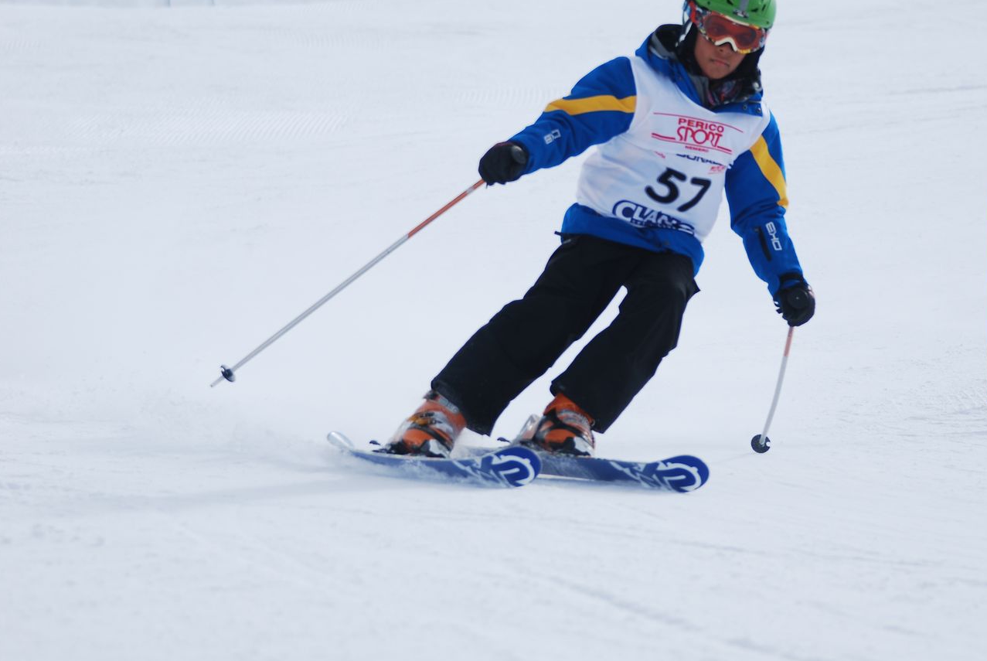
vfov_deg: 4.9
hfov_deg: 7.3
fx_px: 7741
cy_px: 300
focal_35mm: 282
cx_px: 613
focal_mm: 150
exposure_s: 1/1000
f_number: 5
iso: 100
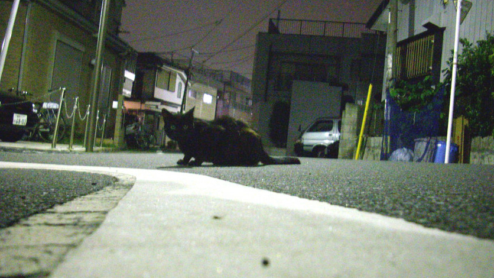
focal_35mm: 41
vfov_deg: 29.0
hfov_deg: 49.4
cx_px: 249
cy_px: 144
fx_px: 537
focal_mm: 6.2
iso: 400
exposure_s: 1/1.67
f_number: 2.8
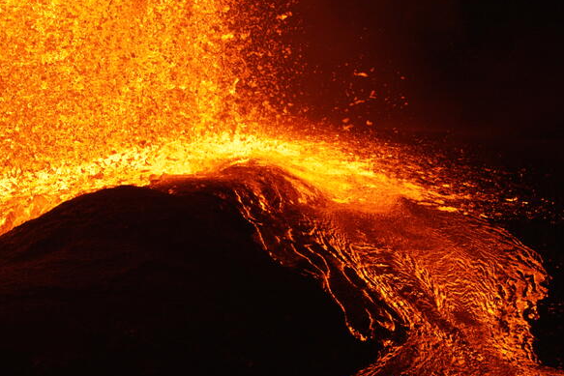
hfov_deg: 10.0
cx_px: 288
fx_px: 3228
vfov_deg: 6.7
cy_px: 190
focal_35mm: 206
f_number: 9
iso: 1600
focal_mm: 200
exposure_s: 1/100
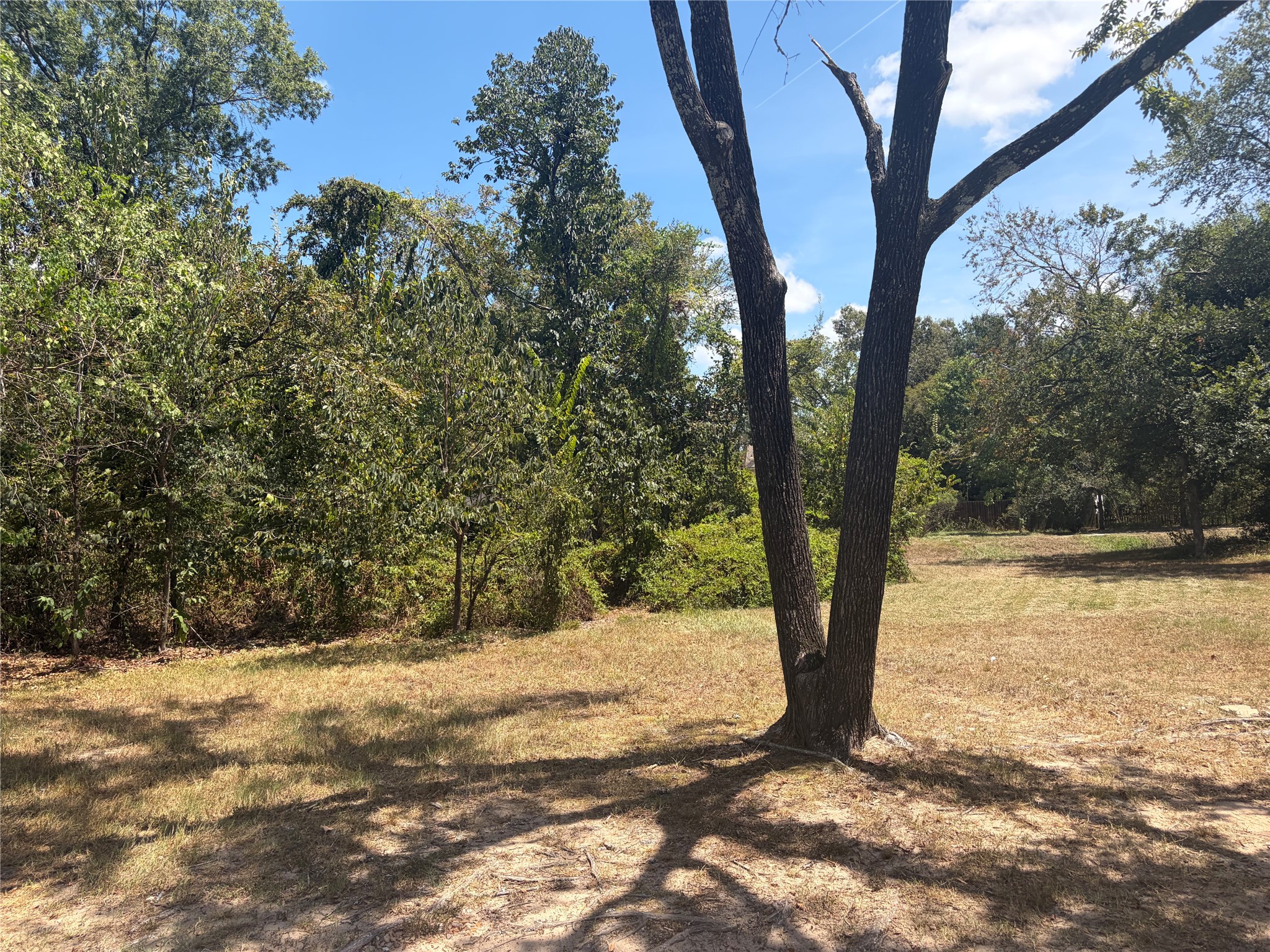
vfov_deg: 53.1
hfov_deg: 67.3
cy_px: 476
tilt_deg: +4.3
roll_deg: +3.1
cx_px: 635
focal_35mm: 26
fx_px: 954
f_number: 1.6
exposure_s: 1/1848
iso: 50
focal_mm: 5.96
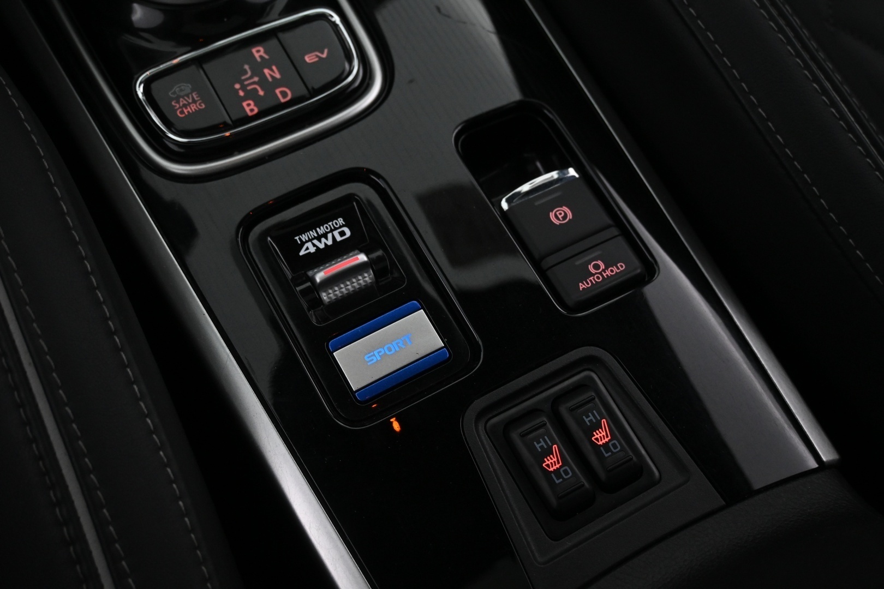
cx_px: 442
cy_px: 294
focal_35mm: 41
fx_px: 1013
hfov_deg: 47.2
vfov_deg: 32.4
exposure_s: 1/40
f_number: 4.5
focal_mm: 27.5
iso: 1800
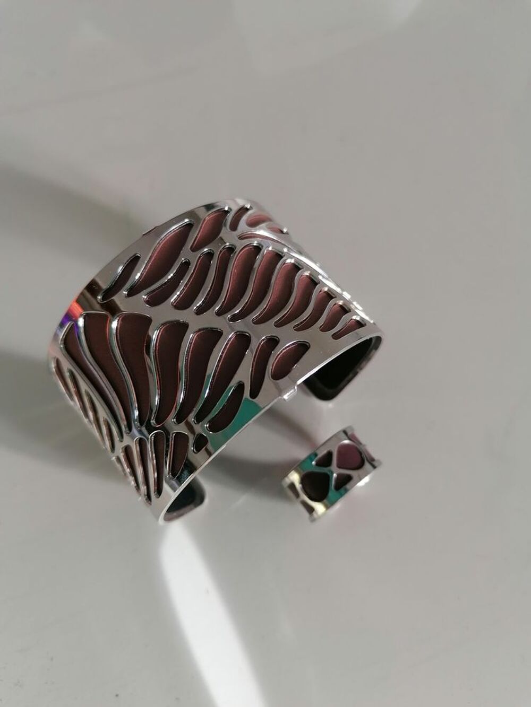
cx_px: 266
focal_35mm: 27
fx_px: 552
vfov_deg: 65.3
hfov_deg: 51.4
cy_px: 354
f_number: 1.8
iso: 80
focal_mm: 4.75
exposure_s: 1/100
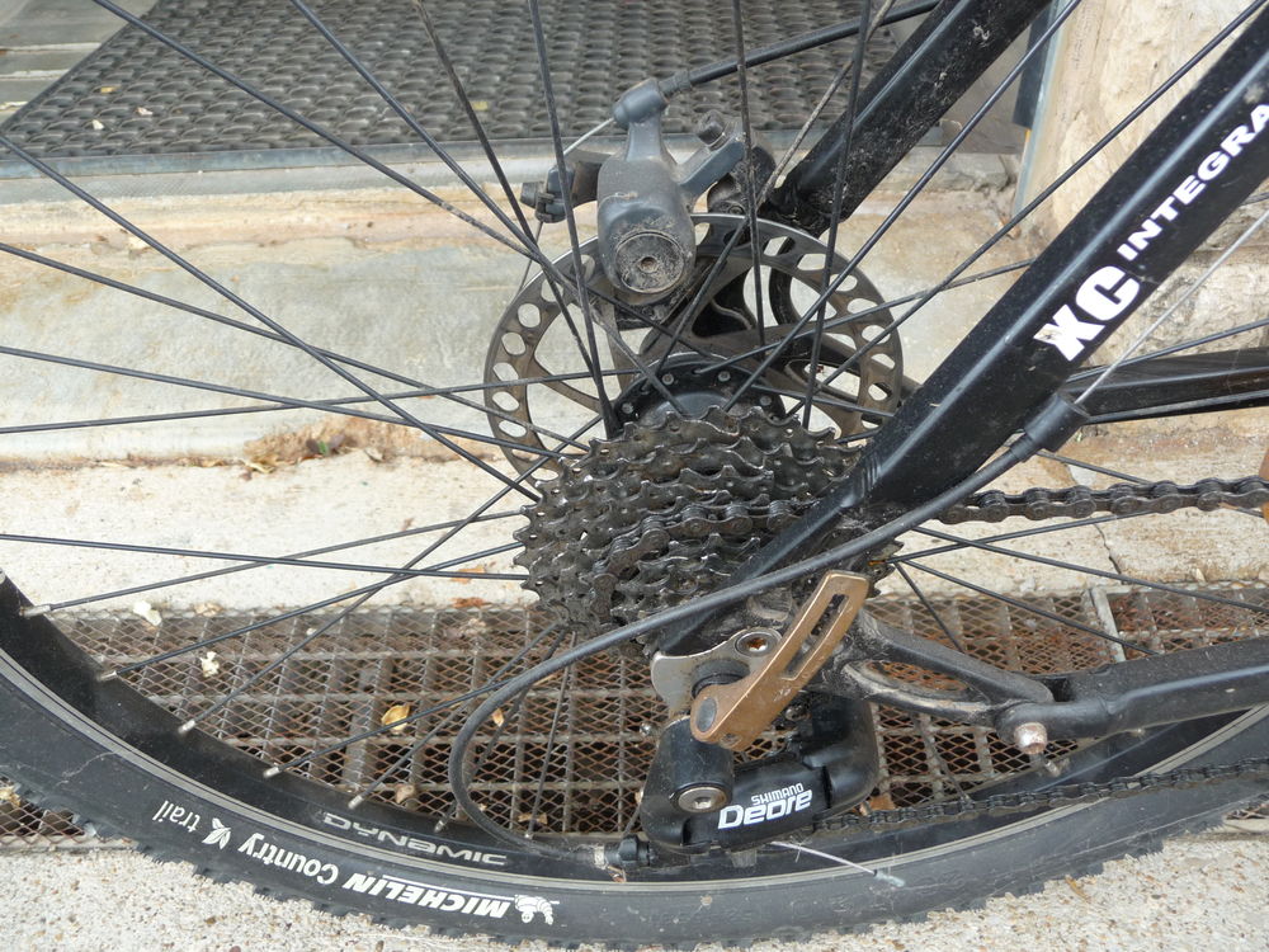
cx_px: 634
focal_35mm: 32
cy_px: 476
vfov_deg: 44.2
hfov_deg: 56.8
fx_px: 1173
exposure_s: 1/100
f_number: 3.5
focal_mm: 5.3
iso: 100
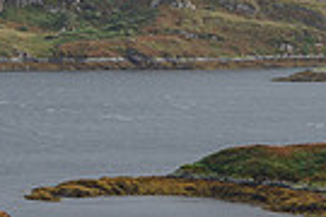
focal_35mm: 283
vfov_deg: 4.9
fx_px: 2563
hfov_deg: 7.3
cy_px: 123
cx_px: 220
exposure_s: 1/320
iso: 200
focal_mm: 44
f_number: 6.3
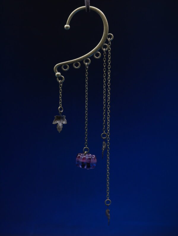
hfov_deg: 24.4
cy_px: 118
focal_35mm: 60
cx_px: 89
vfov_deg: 32.2
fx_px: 411
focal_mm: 30
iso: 800
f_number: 6.3
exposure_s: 1/60
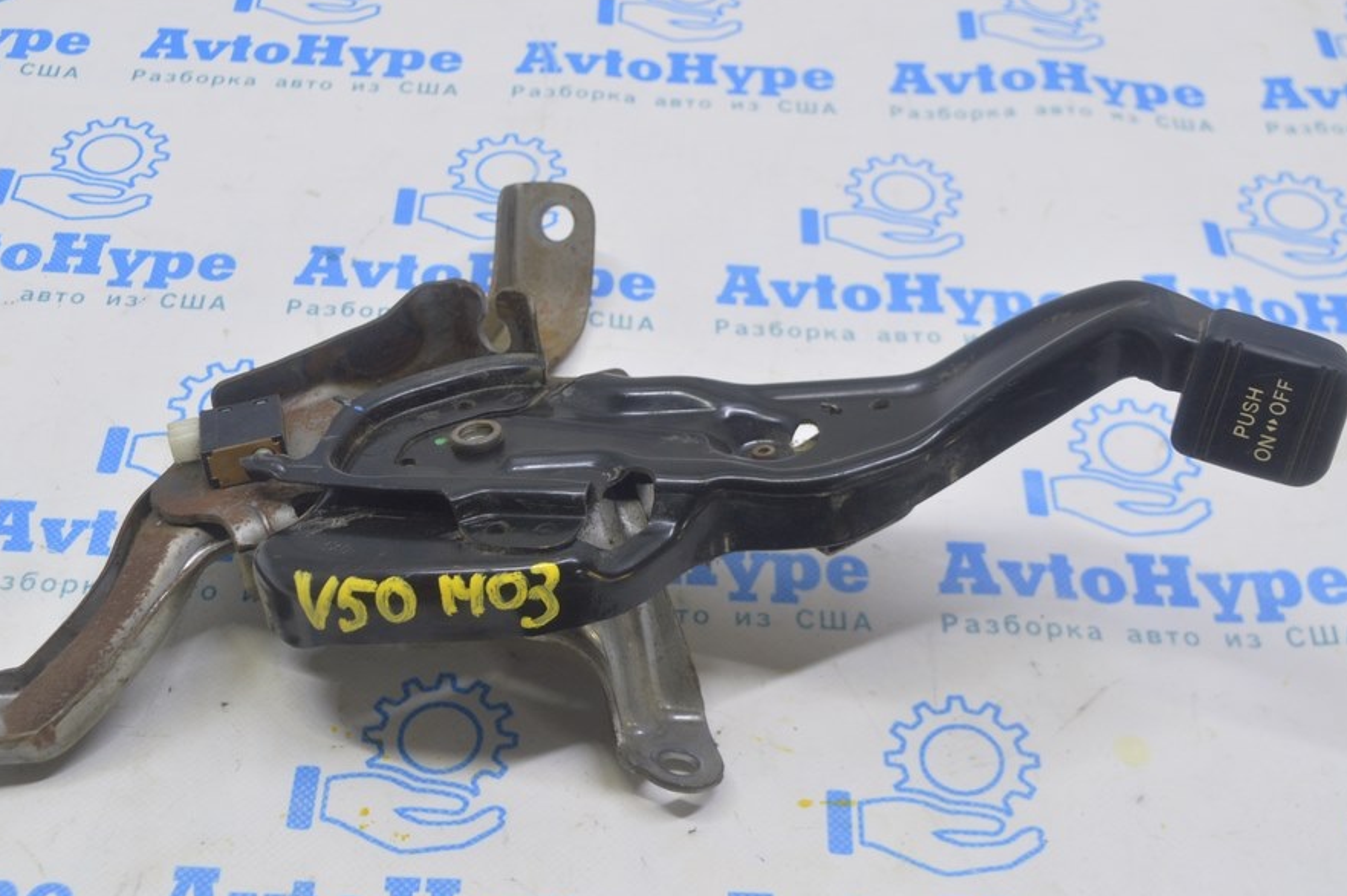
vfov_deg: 26.6
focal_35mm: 51
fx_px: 1891
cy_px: 401
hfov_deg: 39.2
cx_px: 599
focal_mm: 29
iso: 400
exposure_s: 1/20
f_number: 5.6
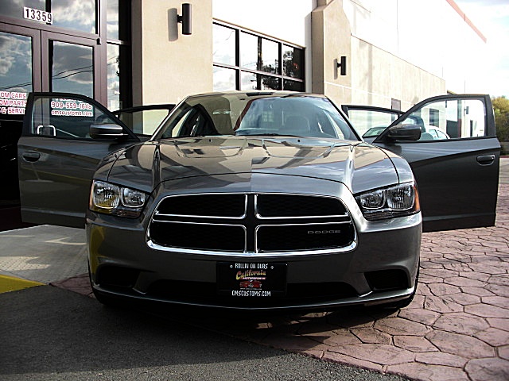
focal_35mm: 36
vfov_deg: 39.7
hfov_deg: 51.4
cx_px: 254
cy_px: 190
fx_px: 529
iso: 50
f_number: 2.8
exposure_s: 1/320
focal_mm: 6.3
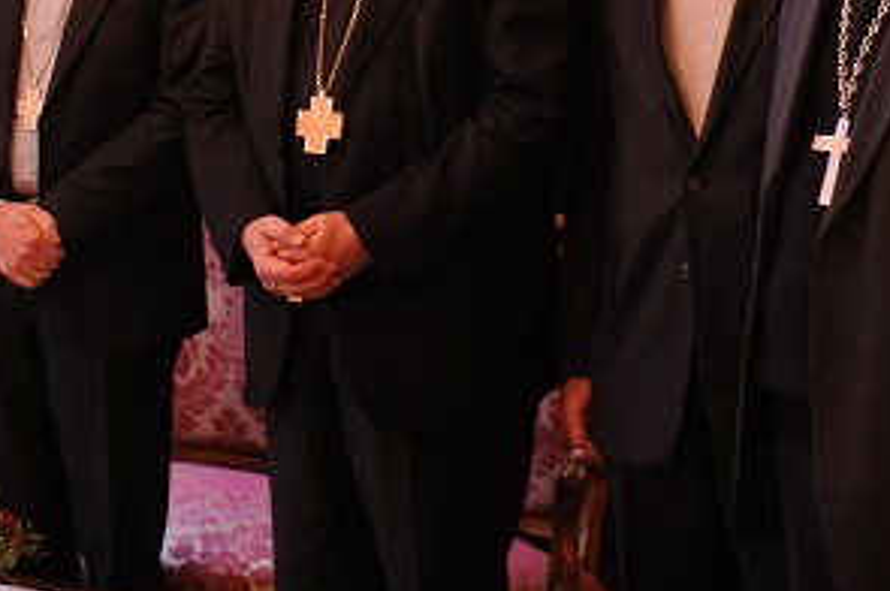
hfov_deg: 21.4
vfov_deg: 13.9
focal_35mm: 95
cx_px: 302
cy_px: -118
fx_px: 2346
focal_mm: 35
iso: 2000
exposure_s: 1/80
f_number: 4.5
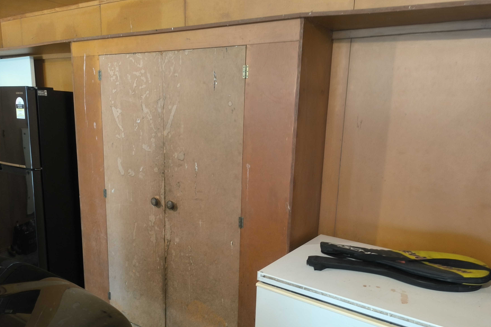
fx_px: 382
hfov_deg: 65.5
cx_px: 250
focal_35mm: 28
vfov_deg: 46.2
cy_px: 190
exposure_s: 1/25
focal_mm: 6.14
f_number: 1.65
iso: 1250
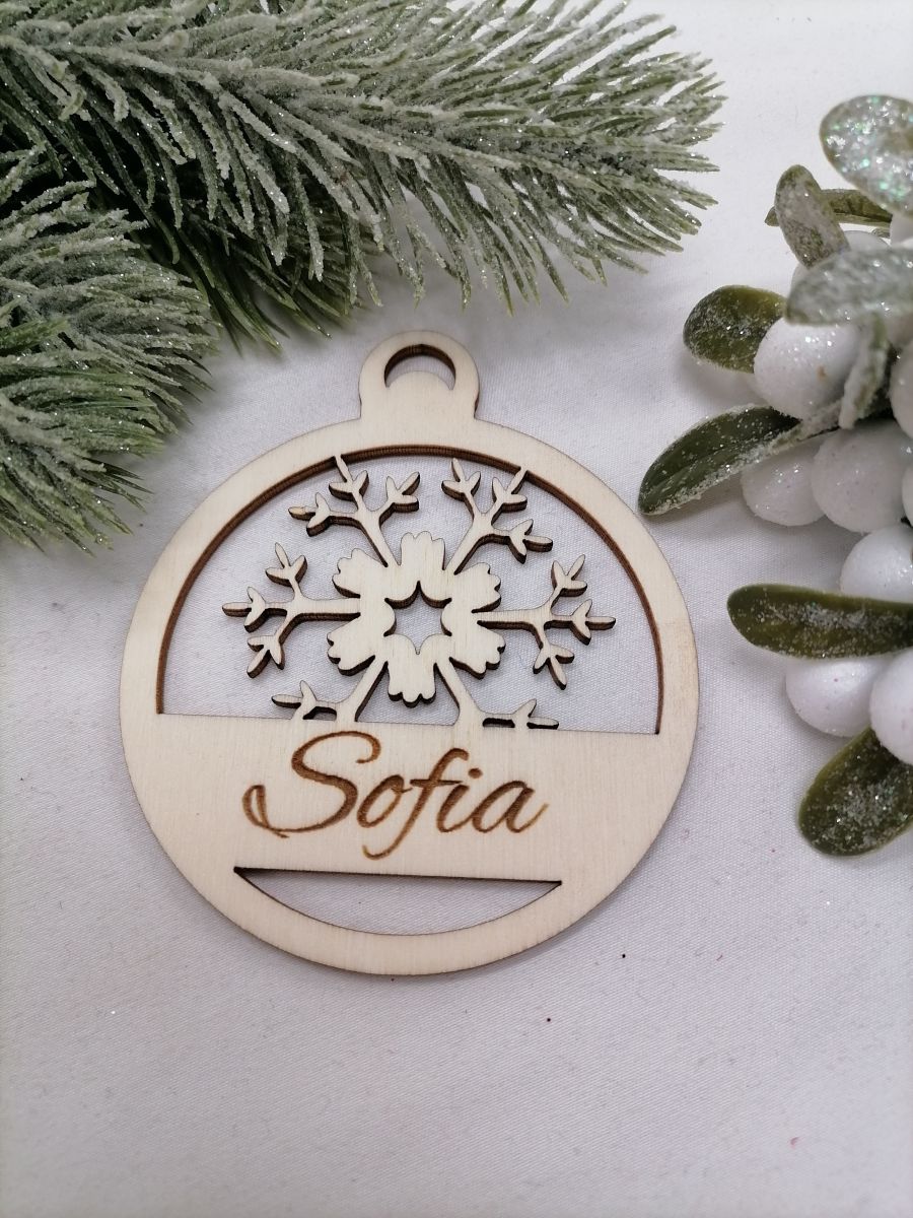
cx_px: 456
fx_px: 950
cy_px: 609
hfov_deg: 51.4
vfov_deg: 65.3
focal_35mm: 27
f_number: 1.8
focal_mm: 5.4
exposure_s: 1/100
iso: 64
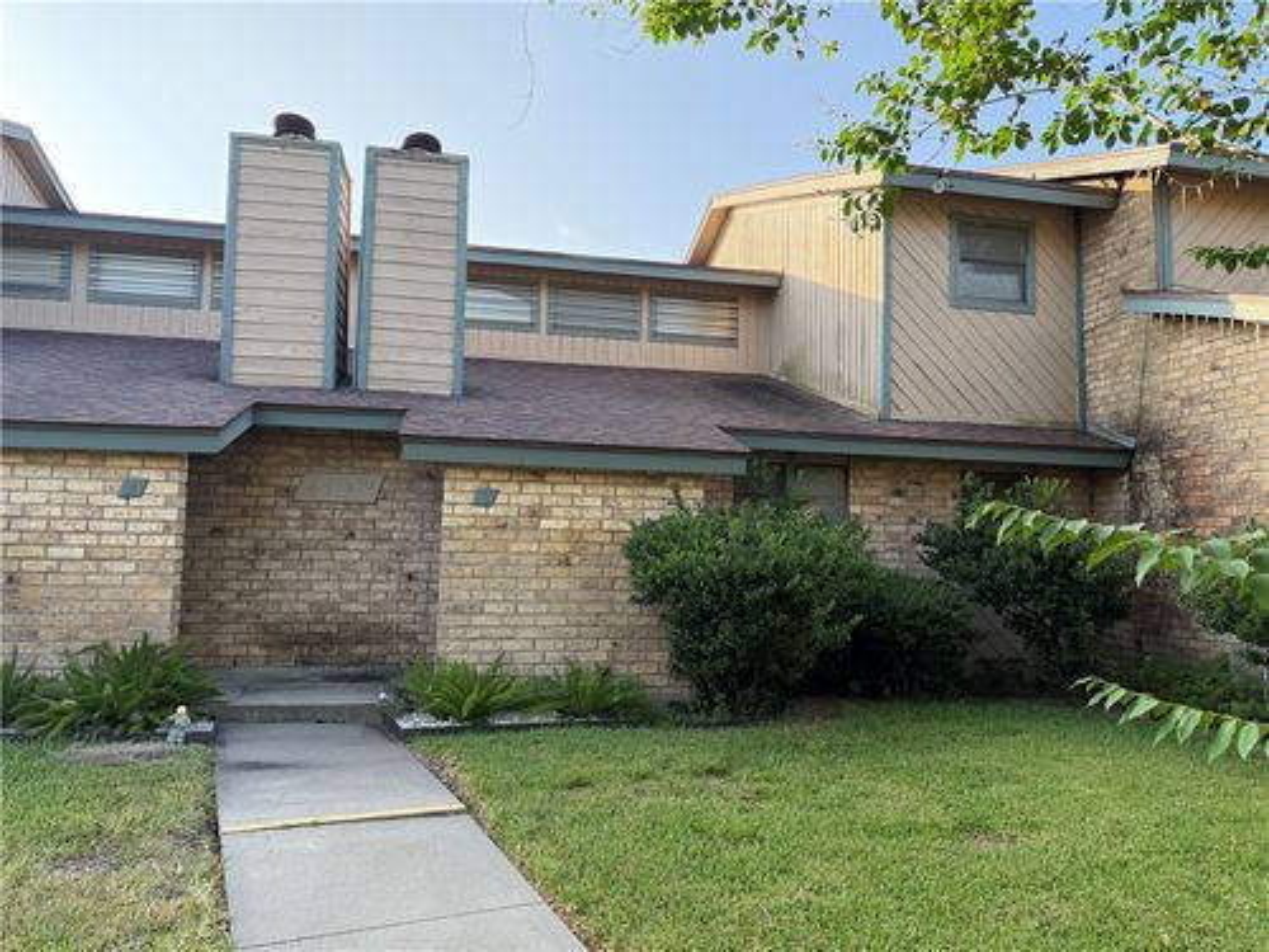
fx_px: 880
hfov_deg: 71.6
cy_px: 476
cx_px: 634
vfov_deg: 56.8
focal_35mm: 24
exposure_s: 1/742
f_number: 1.78
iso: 100
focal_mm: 6.76
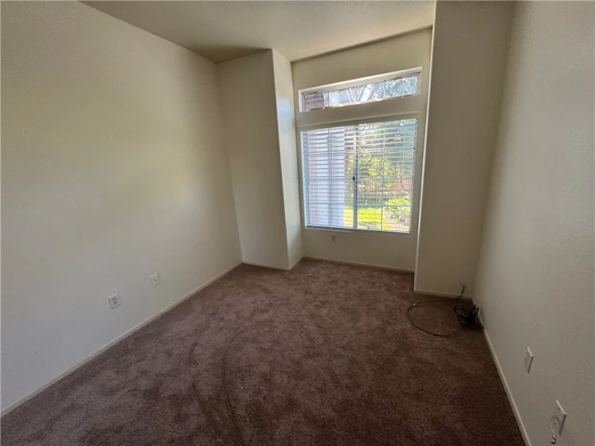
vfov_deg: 85.7
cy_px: 223
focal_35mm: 14
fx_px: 241
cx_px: 298
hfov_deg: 102.1
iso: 125
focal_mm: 2.22
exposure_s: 1/120
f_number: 2.2
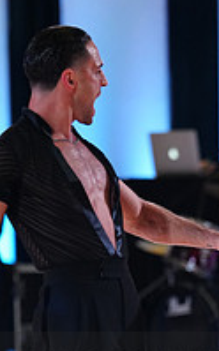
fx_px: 4632
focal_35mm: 484
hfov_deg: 2.7
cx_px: 227
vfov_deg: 4.3
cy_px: 392
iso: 2000
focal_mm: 163
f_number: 2.8
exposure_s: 1/400
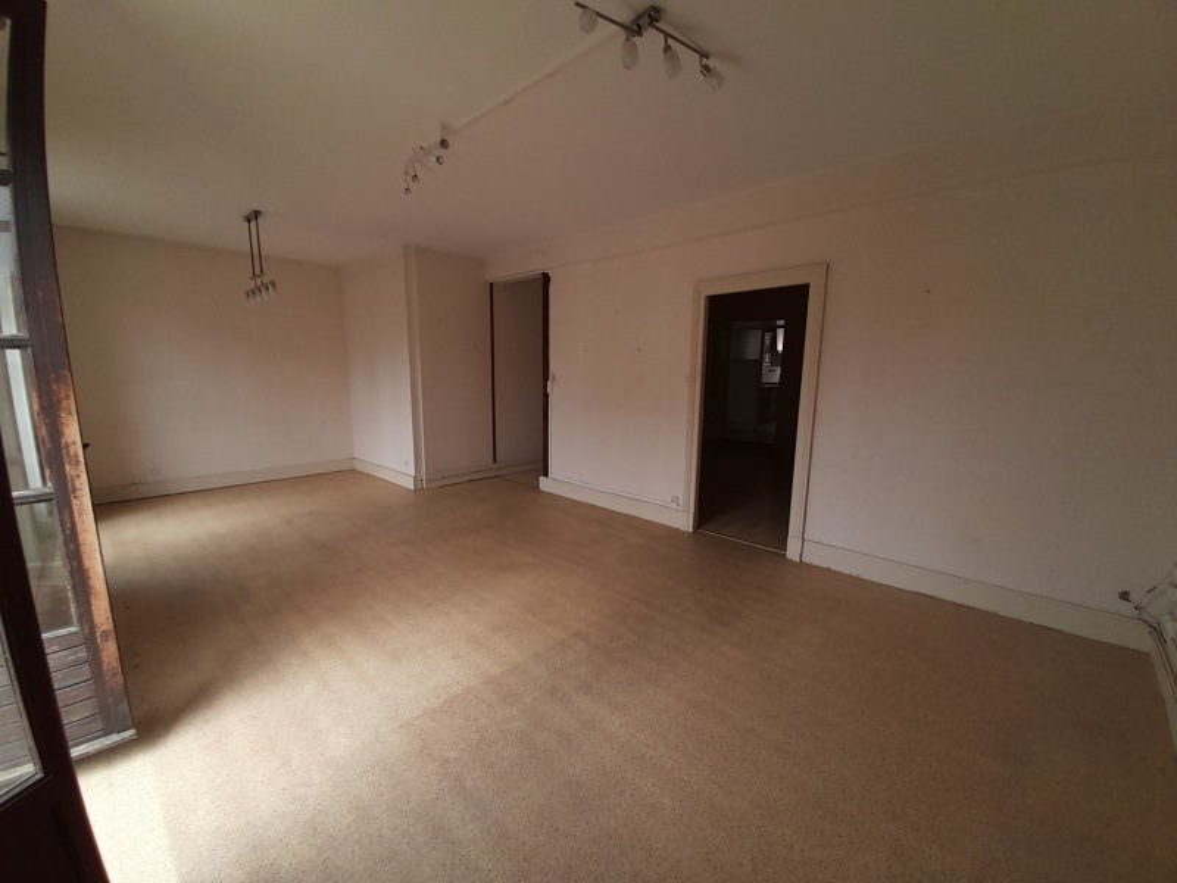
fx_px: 442
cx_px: 588
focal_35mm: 13
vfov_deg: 89.9
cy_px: 442
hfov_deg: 106.2
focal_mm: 1.42
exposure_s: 1/100
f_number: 2.2
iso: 40
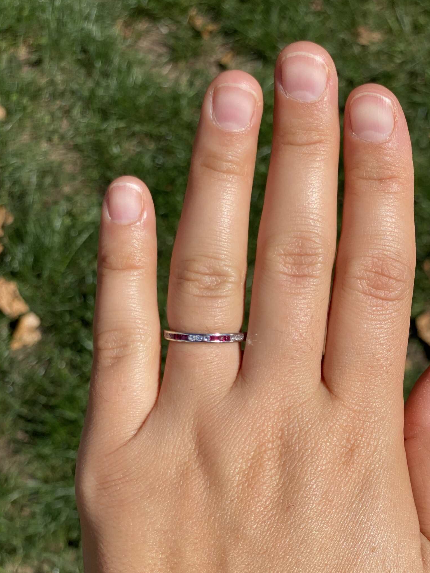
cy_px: 355
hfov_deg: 22.5
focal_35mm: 65
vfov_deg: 29.7
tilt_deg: -52.7
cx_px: 266
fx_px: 1077
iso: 25
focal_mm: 6
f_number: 2
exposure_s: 1/3195
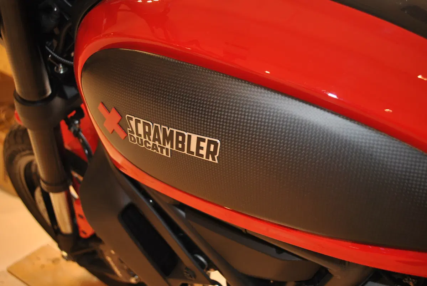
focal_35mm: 36
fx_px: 428
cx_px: 214
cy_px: 143
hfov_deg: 53.1
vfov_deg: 37.0
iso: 200
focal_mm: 24
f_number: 4
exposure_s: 1/60
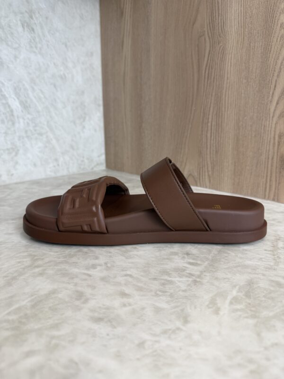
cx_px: 142
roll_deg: -0.2
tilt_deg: -14.3
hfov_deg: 56.8
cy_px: 190
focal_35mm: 24
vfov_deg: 71.6
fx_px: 263
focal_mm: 6.76
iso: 100
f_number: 1.78
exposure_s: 1/120
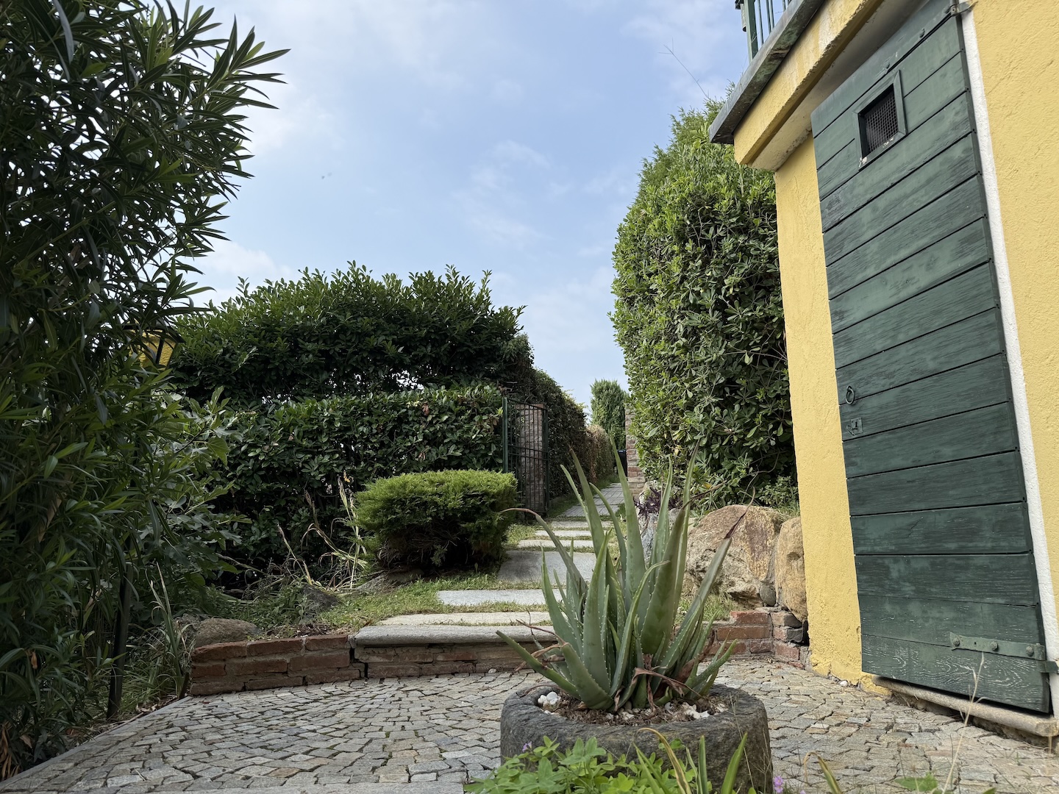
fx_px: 734
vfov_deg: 56.8
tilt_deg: +12.5
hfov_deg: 71.6
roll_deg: -0.5
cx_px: 530
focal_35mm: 24
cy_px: 397
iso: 80
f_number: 1.78
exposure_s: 1/3145
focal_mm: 6.76
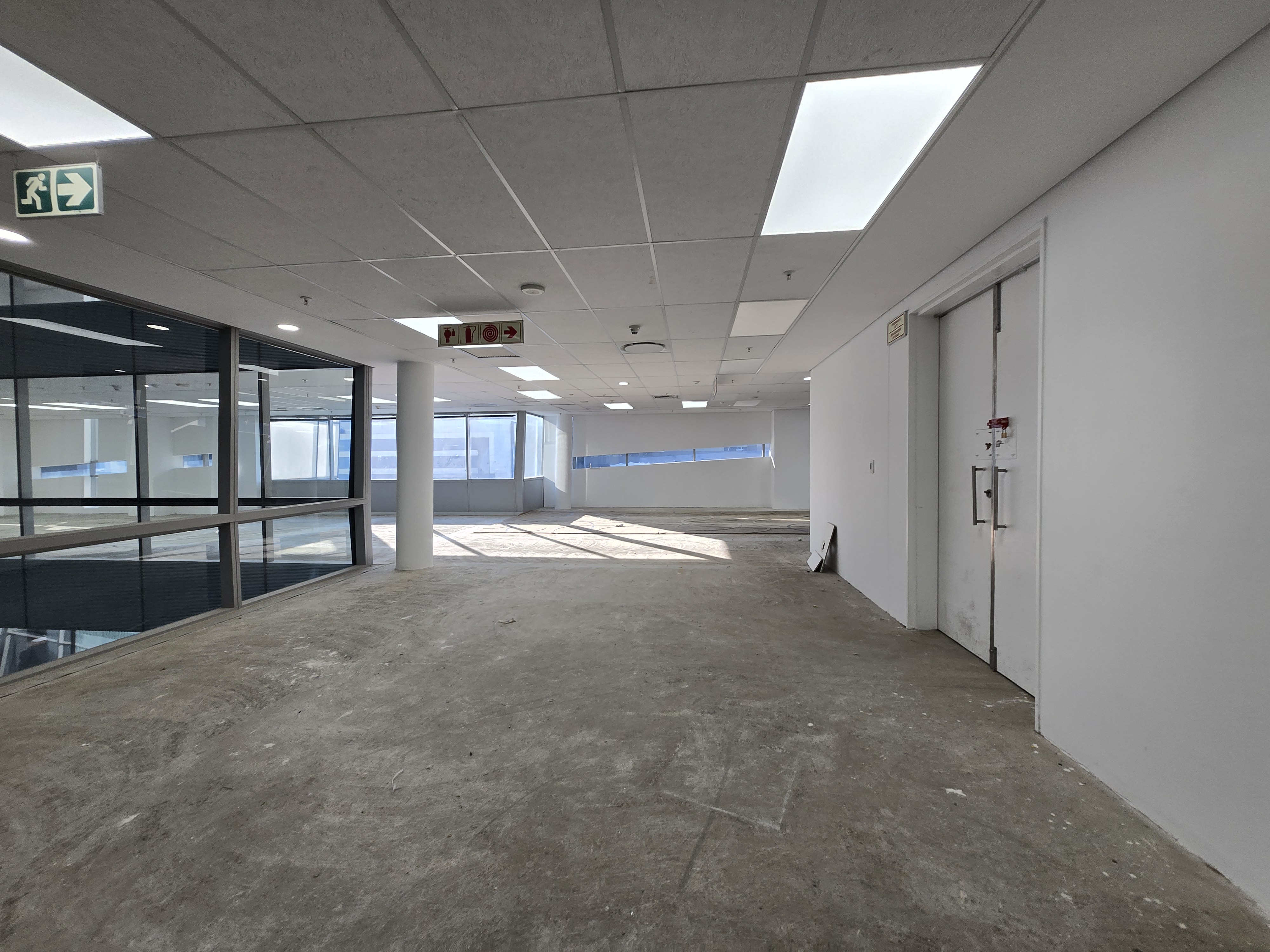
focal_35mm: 13
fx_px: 477
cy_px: 476
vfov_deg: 89.9
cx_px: 635
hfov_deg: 106.2
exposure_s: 1/50
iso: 25
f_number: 2.2
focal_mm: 1.7
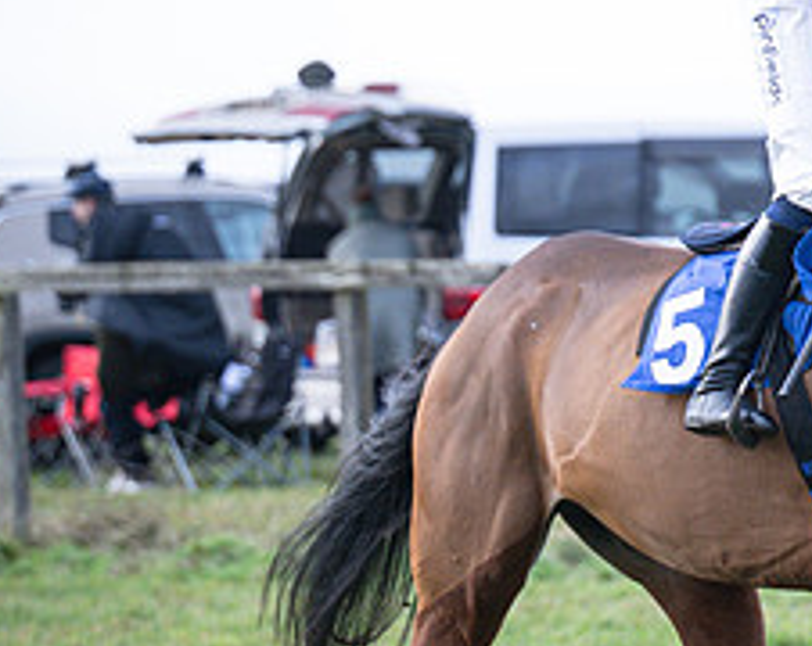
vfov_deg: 3.1
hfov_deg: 3.9
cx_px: 1092
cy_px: 384
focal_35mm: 492
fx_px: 11803
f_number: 2.8
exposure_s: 1/1000
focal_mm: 98
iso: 400
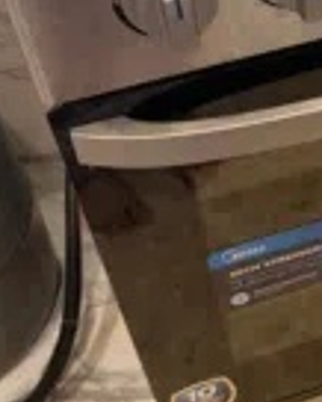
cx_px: 319
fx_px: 821
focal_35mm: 69
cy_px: 24
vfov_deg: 26.4
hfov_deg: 21.4
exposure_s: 1/60
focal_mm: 6.76
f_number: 1.78
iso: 320
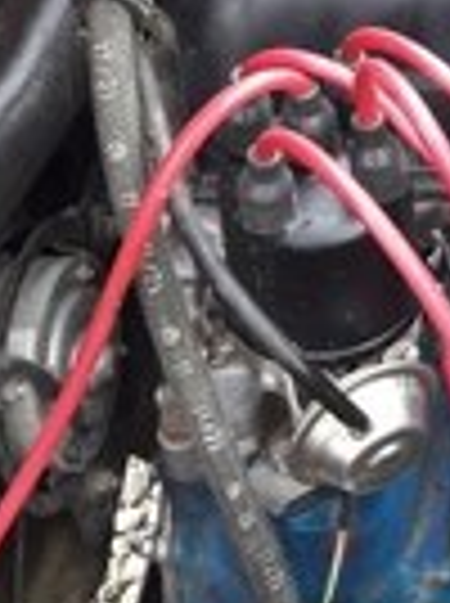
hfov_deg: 13.2
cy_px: 122
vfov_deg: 18.8
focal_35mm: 104
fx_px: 1808
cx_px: 716
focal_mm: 3.7
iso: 40
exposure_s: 1/33
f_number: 1.9
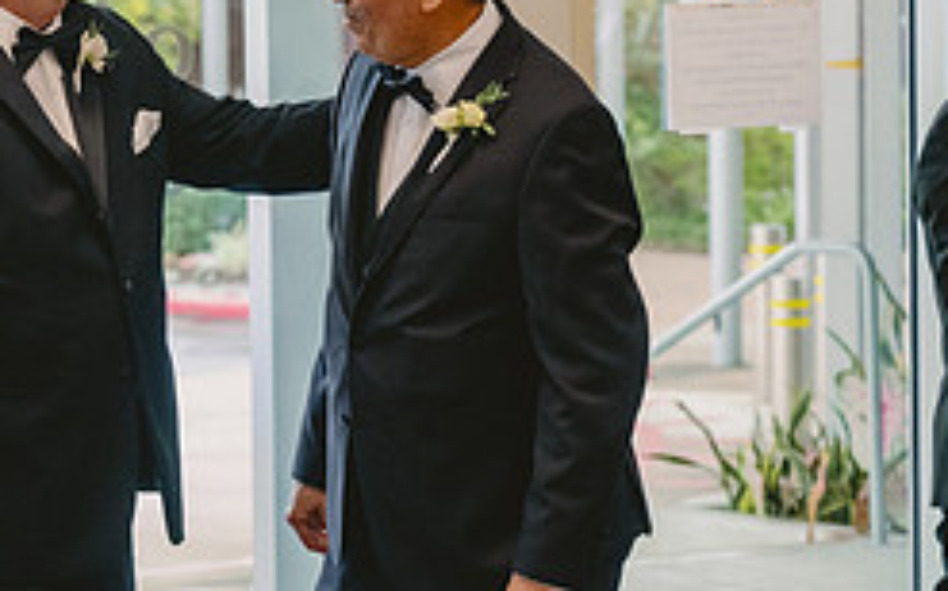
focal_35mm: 183
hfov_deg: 11.4
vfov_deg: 7.2
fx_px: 4725
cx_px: 65
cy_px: 313
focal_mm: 70
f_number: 3.5
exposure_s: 1/500
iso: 2000
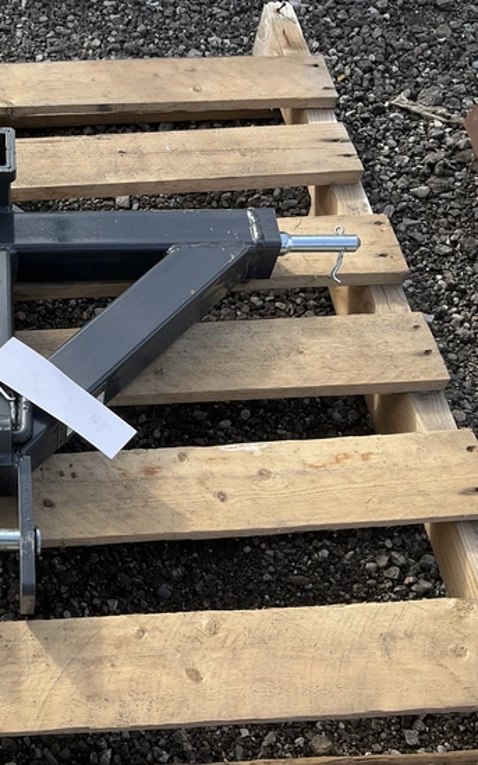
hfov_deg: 28.3
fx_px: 876
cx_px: -22
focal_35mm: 42
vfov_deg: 47.2
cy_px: 387
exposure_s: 1/883
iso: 25
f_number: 1.8
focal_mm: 3
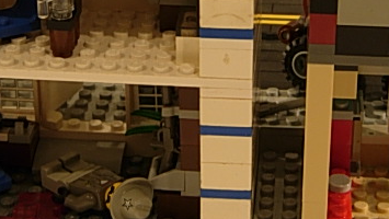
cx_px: 187
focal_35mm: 113
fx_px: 1166
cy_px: -13
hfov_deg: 18.9
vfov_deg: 10.6
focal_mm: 7.5
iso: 50
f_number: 2.7
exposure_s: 1/5.3
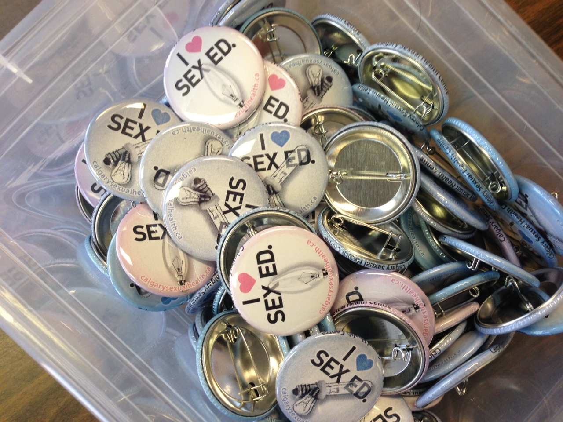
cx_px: 282
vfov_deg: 42.9
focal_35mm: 33
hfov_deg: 55.4
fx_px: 537
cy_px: 211
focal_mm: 4.13
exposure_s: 1/20
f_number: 2.4
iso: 64
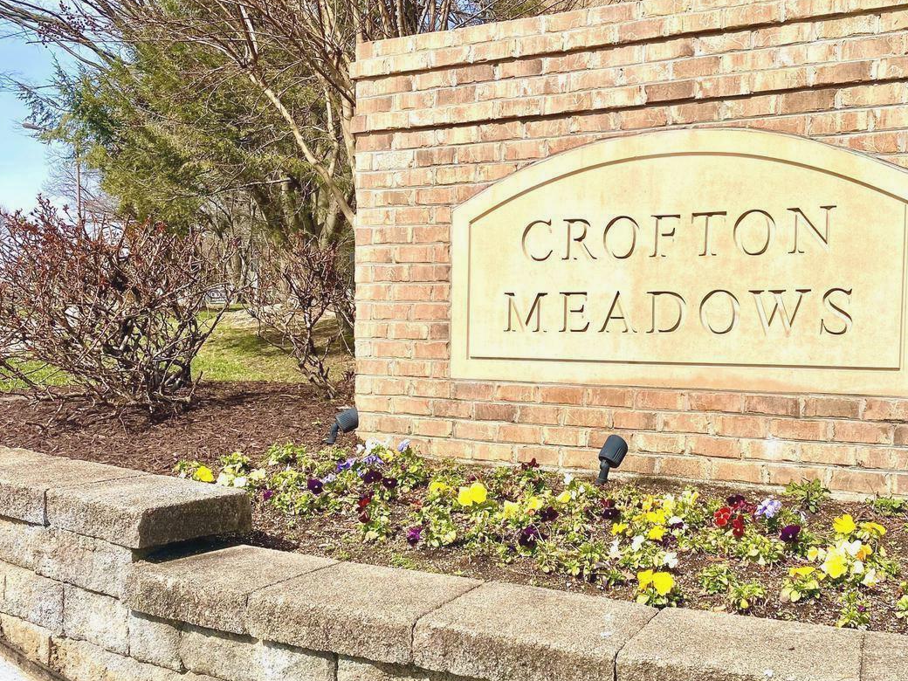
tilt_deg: -3.2
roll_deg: -0.3
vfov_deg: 39.6
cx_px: 545
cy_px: 392
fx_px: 944
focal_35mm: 36
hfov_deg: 51.0
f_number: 1.8
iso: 32
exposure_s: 1/3610
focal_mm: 4.25
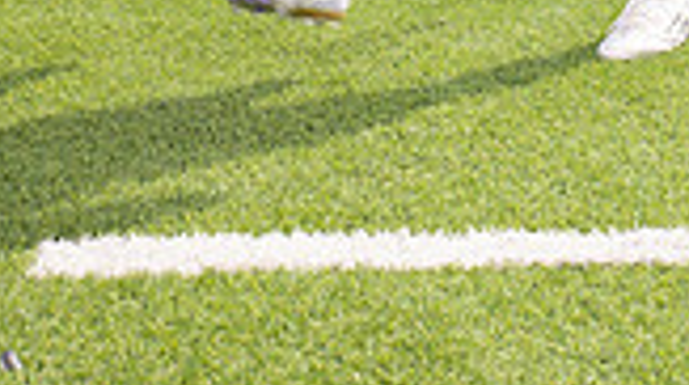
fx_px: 2115
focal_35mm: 116
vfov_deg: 9.3
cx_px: 575
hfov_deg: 18.3
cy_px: -529
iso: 125
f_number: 7.1
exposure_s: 1/320
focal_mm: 40
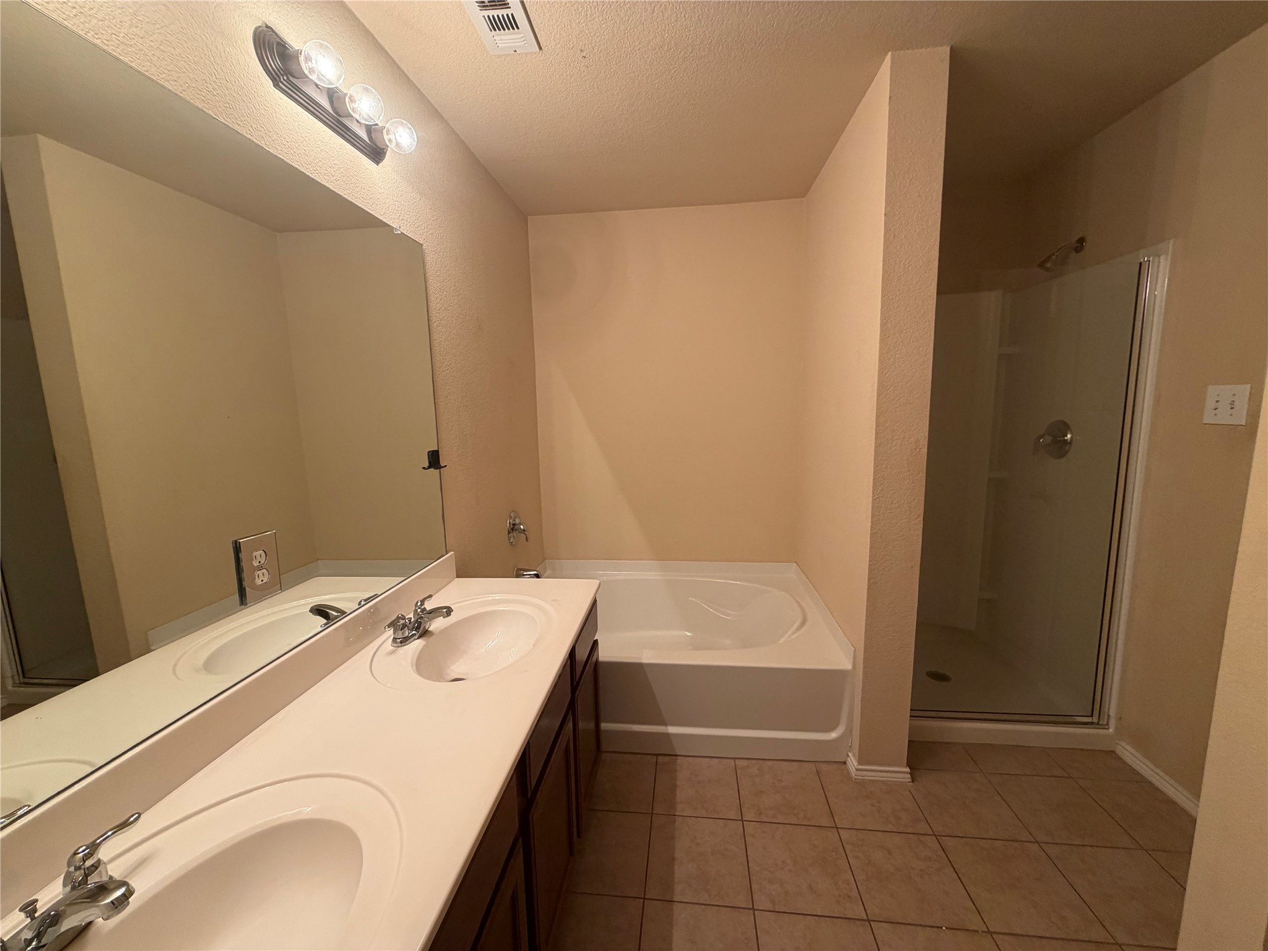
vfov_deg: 85.7
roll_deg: +1.7
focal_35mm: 14
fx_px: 513
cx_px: 634
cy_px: 476
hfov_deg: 102.1
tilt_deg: -7.4
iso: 200
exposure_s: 1/60
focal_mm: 2.22
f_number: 2.2
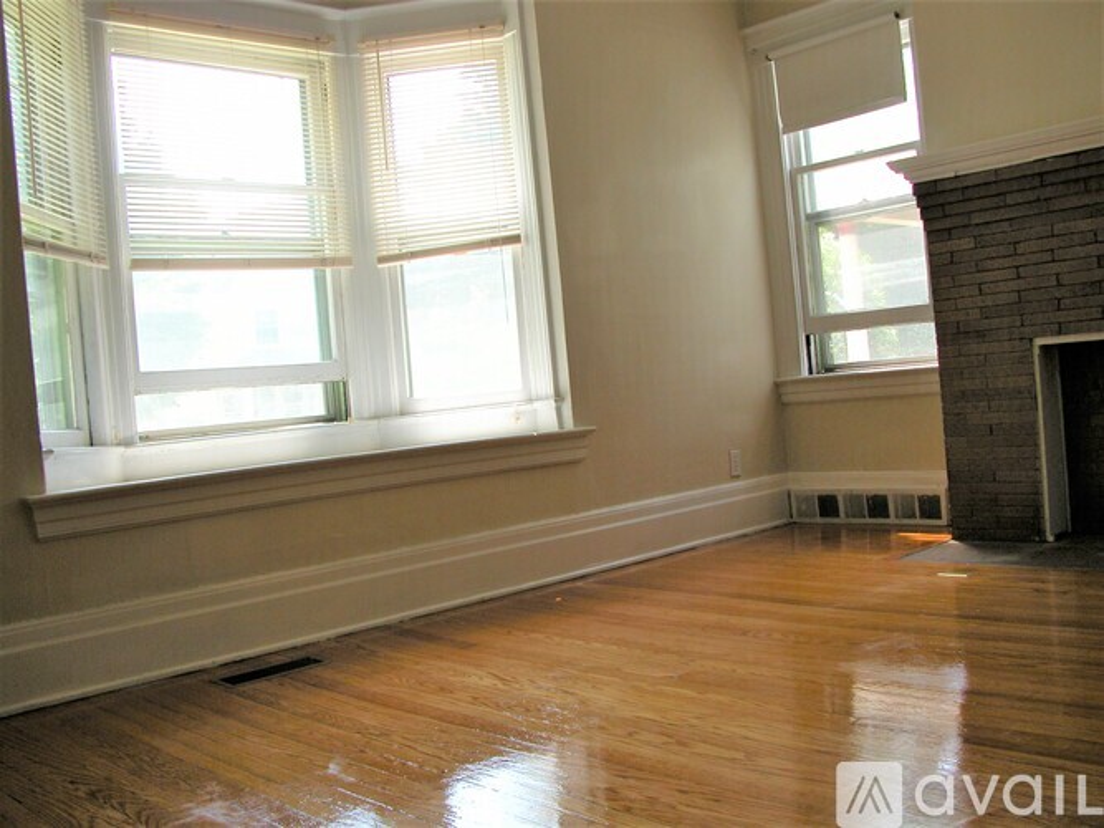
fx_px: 1116
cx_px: 552
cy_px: 414
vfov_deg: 40.7
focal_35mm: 35
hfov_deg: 52.6
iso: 100
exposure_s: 1/53.1
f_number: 3.2
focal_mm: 8.9
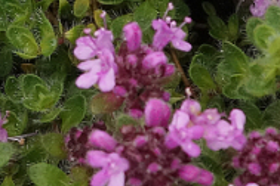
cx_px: -124
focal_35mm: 954
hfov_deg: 2.2
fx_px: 7419
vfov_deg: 1.4
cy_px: -378
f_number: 8
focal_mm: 100
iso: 1000
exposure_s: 1/160
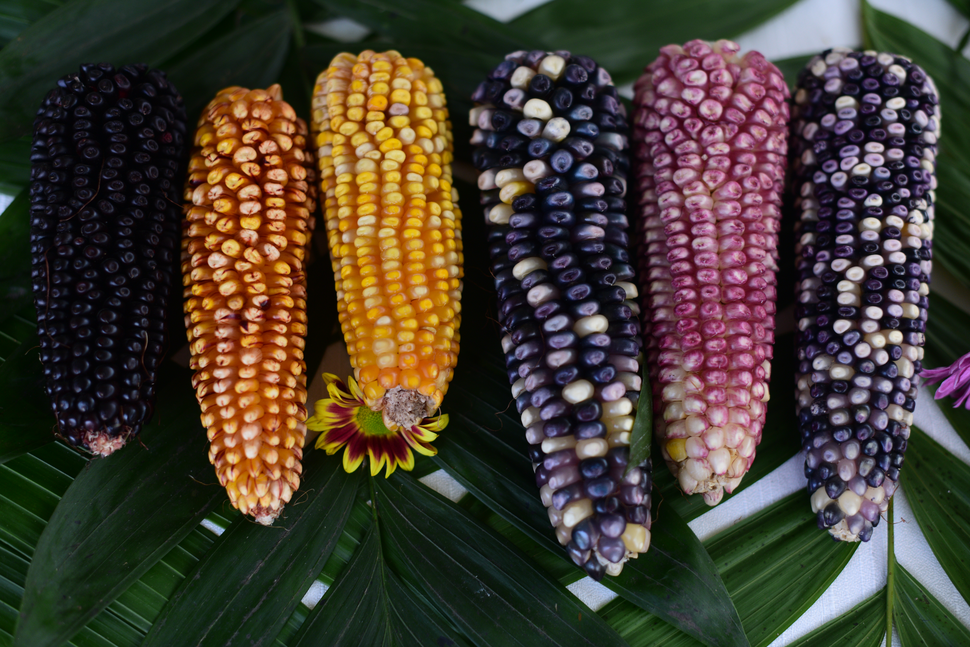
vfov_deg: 27.0
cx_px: 485
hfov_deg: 39.6
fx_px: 1348
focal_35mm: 50
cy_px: 324
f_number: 2.8
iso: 320
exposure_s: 1/320
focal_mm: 50
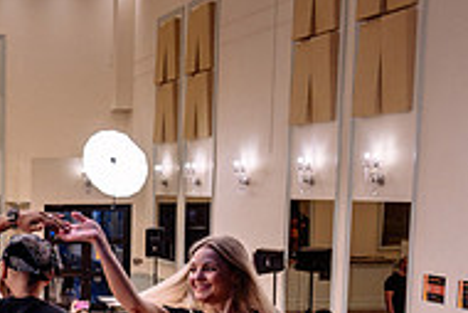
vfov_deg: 16.3
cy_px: 326
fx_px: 1067
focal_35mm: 82
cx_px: -129
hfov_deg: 22.3
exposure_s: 1/160
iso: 1600
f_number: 4
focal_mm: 24
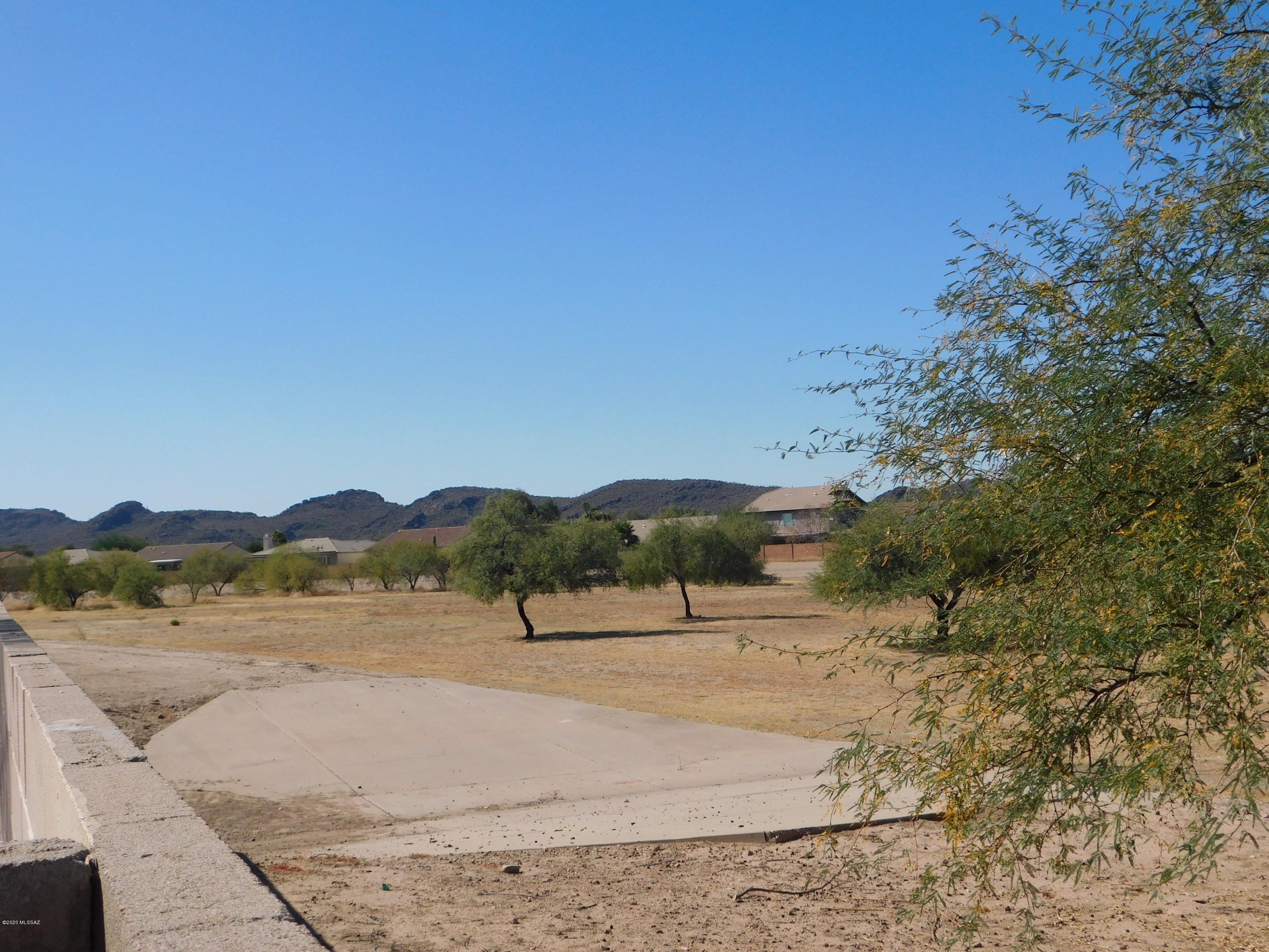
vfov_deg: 36.0
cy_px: 476
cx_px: 634
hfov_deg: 46.8
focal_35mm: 40
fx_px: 1466
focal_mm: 7.1
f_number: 7.2
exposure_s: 1/500
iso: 125
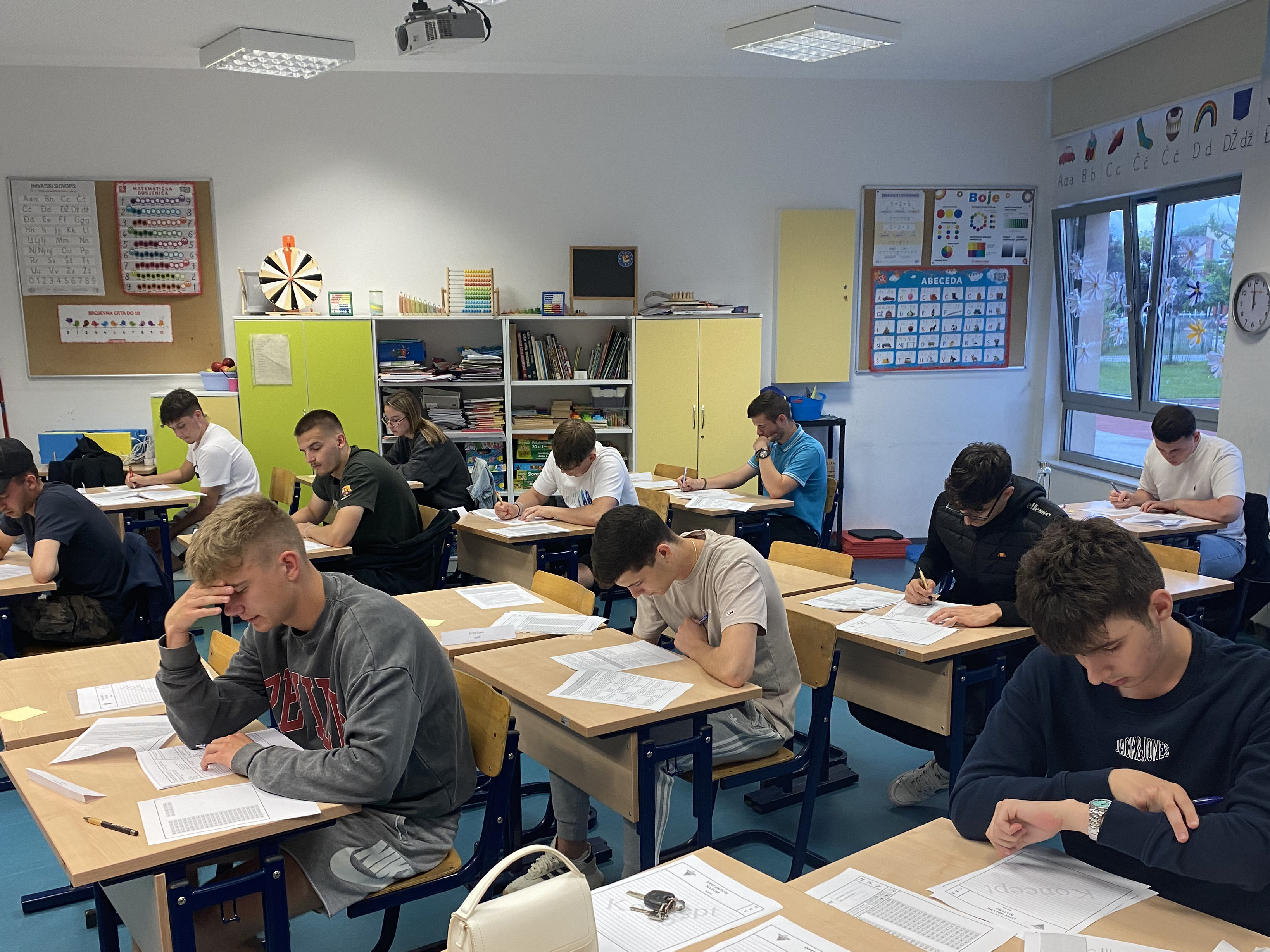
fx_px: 1174
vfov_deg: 44.0
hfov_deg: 56.8
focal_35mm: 32
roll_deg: +0.7
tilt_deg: -13.5
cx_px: 619
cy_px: 568
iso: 64
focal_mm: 4.25
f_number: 1.8
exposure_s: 1/50
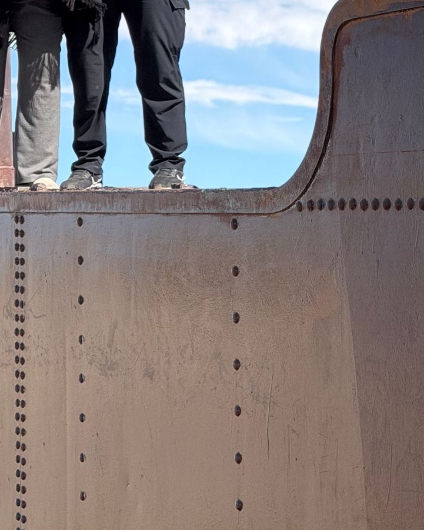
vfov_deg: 14.4
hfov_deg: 11.3
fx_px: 2087
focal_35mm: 133
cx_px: -121
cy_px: 120
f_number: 1.78
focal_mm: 6.76
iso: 64
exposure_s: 1/4878
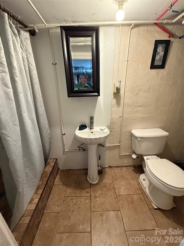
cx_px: 92
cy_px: 123
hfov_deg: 85.7
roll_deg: +1.1
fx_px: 99
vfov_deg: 102.1
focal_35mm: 14
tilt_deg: -18.0
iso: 640
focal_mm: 2.22
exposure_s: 1/60
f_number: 2.2
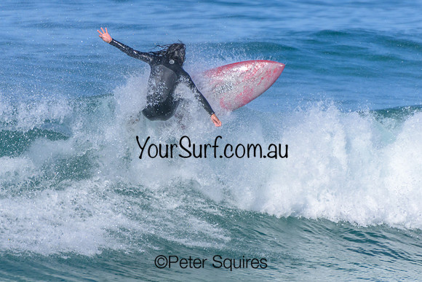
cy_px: 134
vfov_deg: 1.2
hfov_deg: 1.9
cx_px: 213
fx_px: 12927
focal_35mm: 1103
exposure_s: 1/2500
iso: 1100
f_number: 11
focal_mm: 900
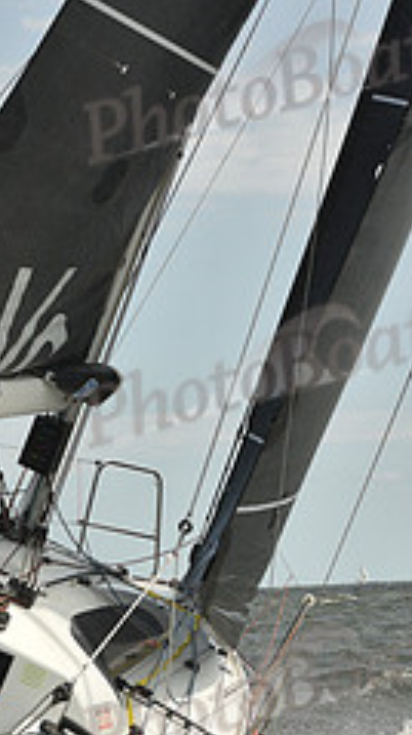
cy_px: 570
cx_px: -74
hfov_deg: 6.8
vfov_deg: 12.1
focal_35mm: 178
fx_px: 3466
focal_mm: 70
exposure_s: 1/800
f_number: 10
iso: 250
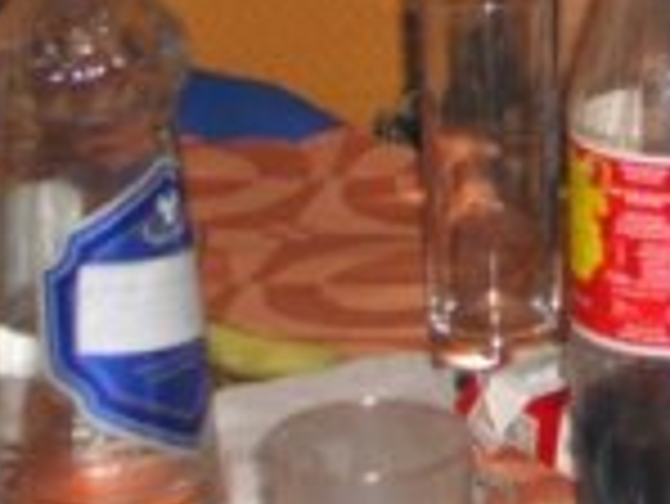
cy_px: -446
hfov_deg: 7.1
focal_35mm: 273
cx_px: 989
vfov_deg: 5.4
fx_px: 5288
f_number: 4
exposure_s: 1/60
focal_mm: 14.2
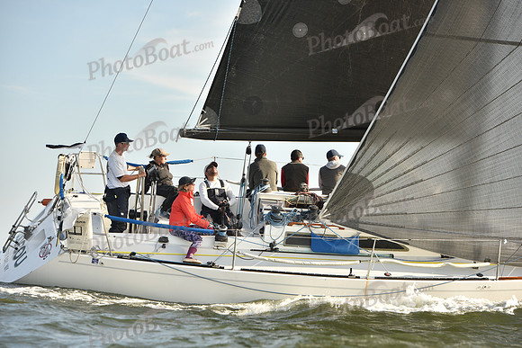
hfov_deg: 15.8
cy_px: 174
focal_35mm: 130
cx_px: 261
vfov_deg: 10.6
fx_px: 1885
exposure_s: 1/800
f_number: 5.6
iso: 250
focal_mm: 130
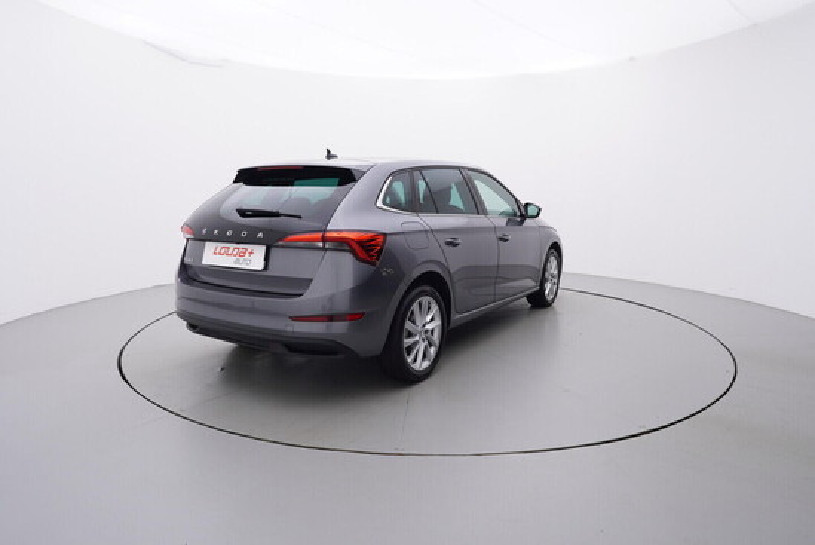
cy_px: 272
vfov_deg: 56.2
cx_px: 408
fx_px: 510
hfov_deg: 77.3
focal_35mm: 22
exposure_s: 1/80
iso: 200
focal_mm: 15
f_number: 5
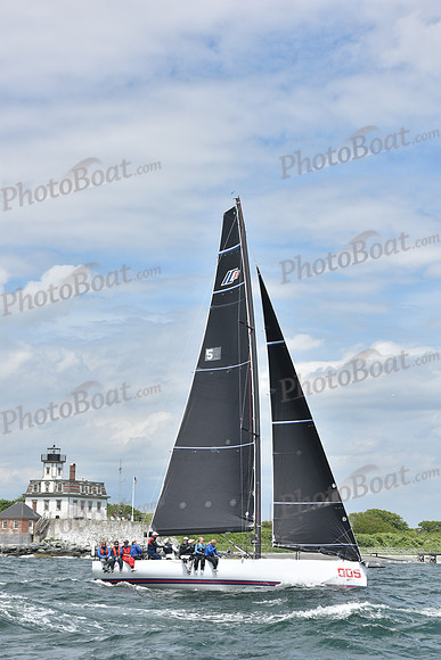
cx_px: 220
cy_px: 330
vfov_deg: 23.6
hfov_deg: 15.9
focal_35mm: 86
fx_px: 1579
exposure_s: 1/1000
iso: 250
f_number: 8
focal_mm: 86
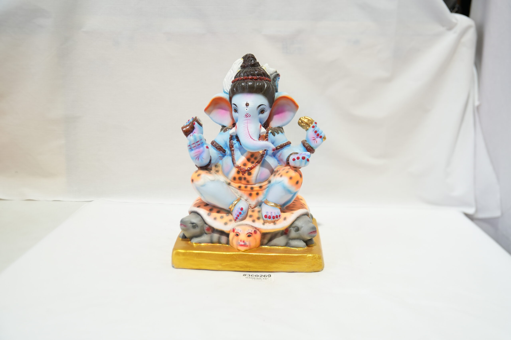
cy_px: 170
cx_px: 256
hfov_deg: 53.1
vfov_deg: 36.9
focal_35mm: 36
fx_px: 511
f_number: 3.5
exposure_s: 1/200
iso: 800
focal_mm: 36
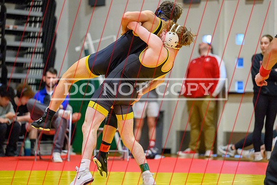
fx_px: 1211
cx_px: 130
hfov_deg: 13.0
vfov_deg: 8.7
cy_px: 87
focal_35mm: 157
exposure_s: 1/800
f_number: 2.8
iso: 11400
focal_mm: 145
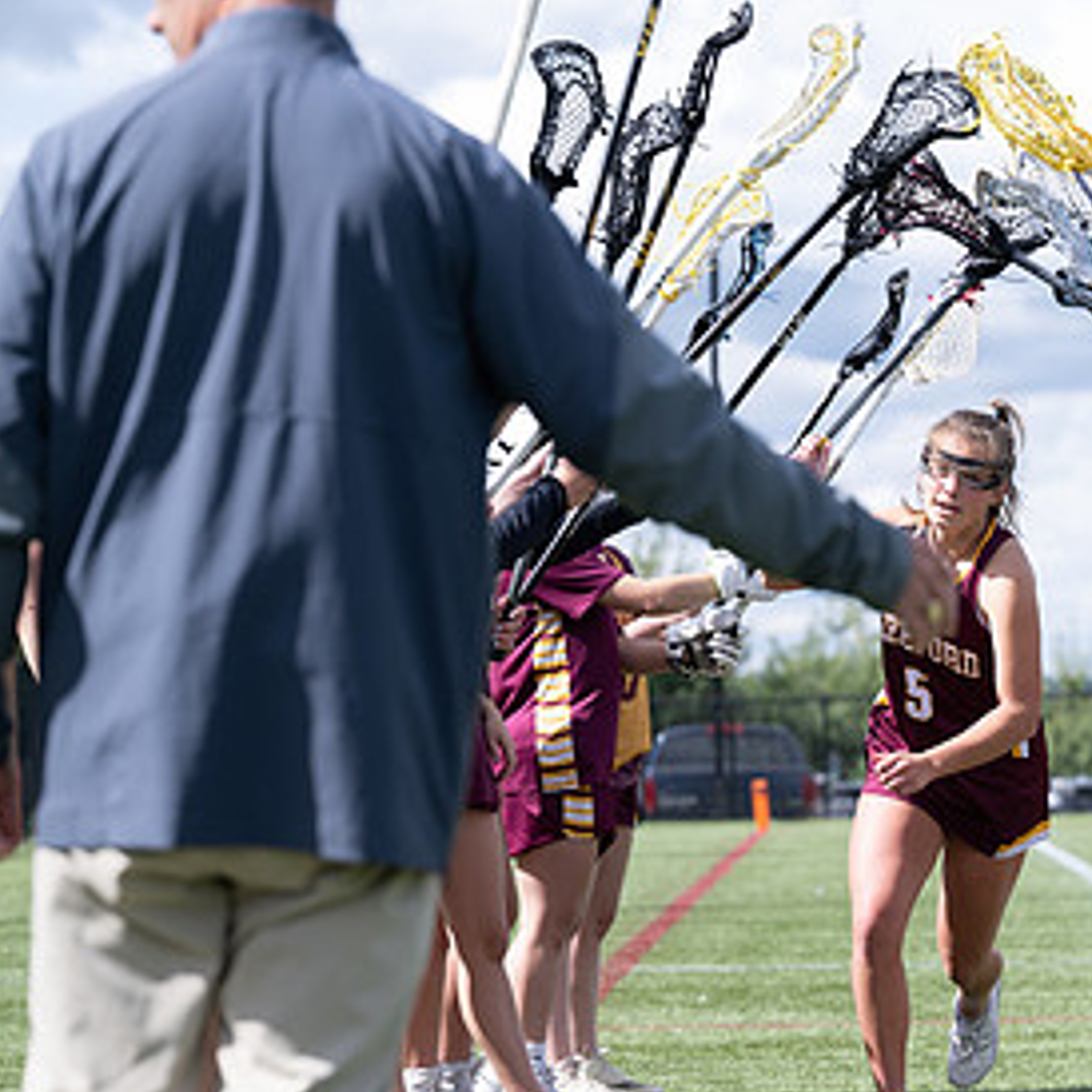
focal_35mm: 162
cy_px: 668
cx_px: 1040
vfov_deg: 10.8
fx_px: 5782
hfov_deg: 10.7
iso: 280
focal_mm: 90
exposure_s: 1/2000
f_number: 3.5
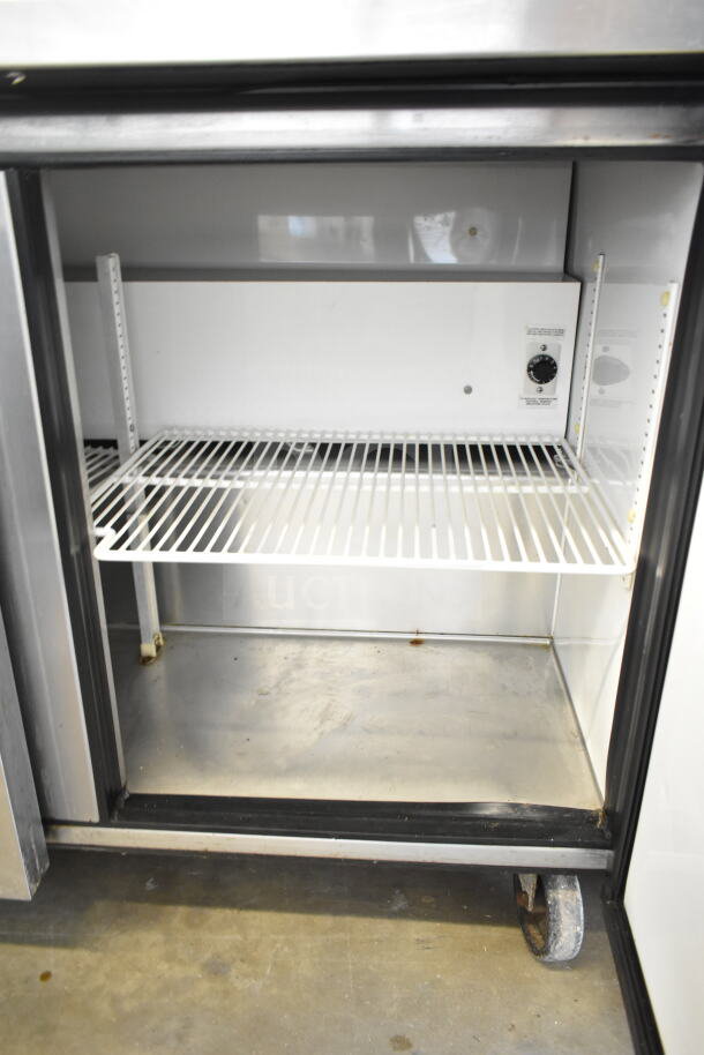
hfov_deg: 48.0
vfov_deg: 67.4
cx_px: 352
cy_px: 528
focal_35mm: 27
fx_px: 791
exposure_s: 1/30
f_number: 3.5
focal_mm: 18
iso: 2500
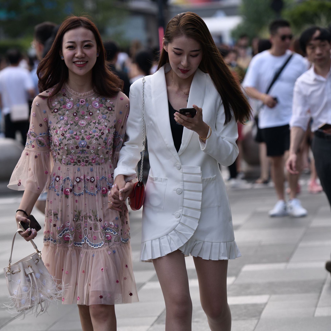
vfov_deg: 10.9
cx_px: 165
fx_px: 1731
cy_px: 218
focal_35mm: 160
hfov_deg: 10.9
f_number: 4
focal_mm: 125
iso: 250
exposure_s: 1/800
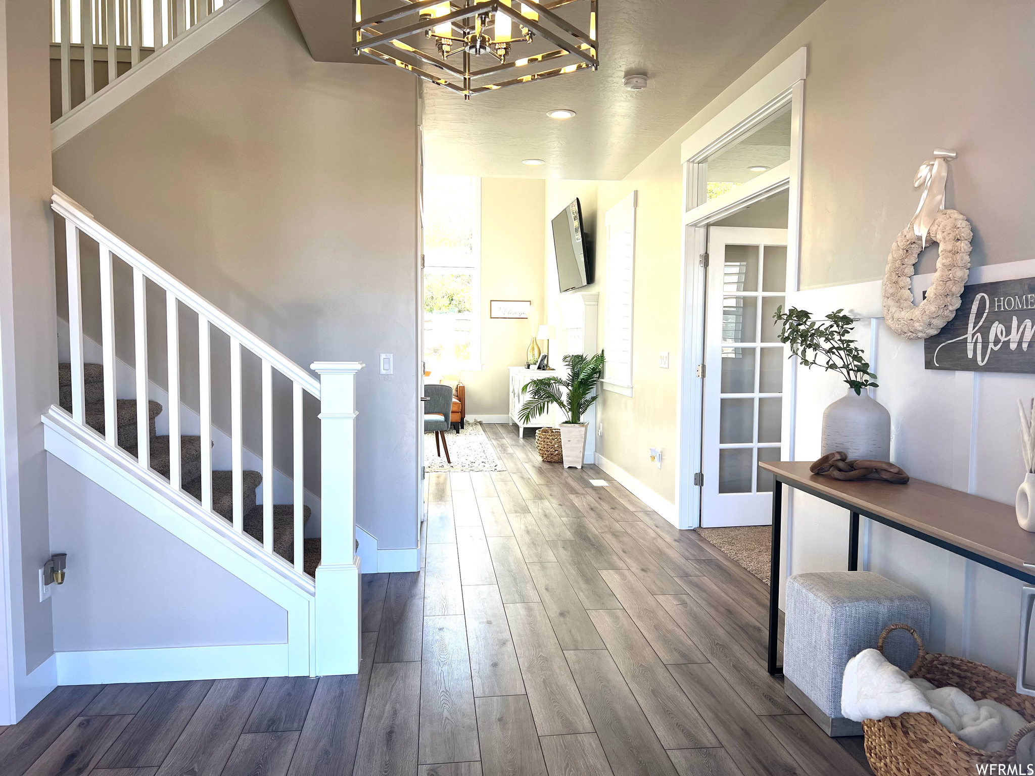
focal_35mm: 26
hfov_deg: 67.3
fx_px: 777
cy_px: 388
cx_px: 518
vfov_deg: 53.1
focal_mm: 5.7
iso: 40
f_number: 1.5
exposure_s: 1/196
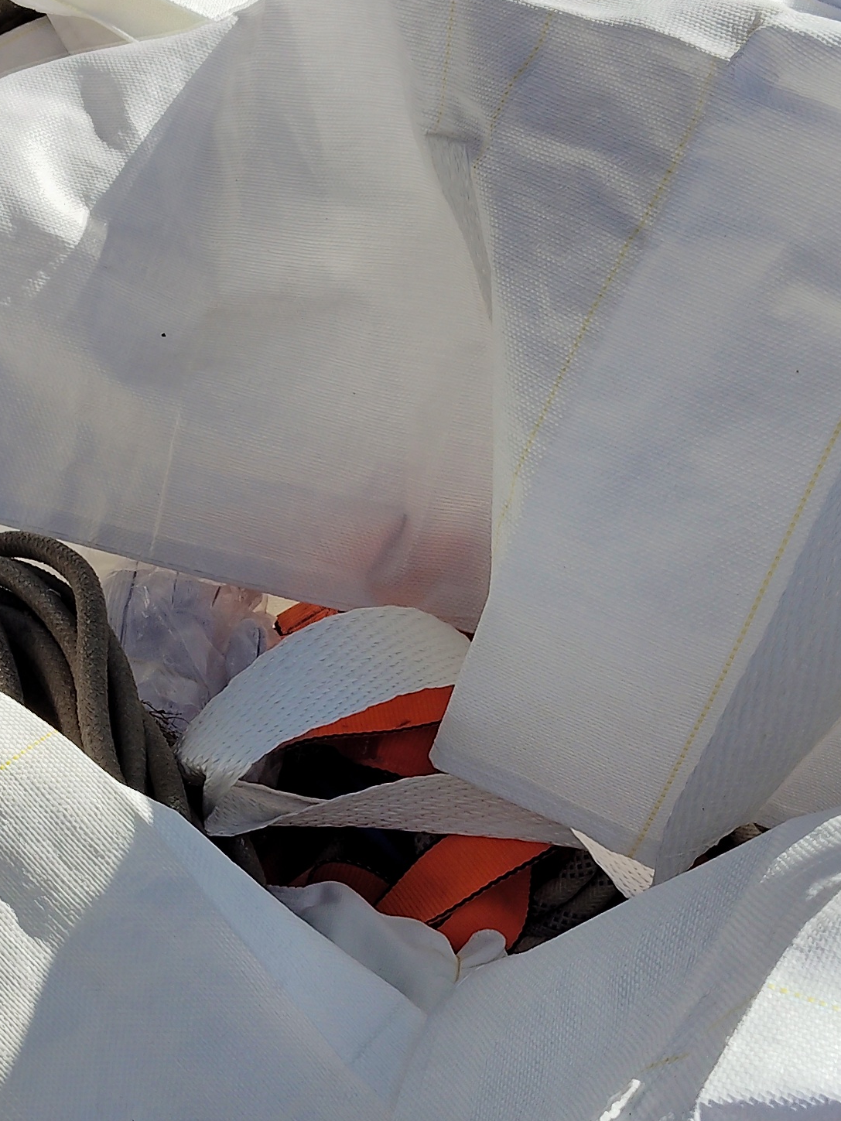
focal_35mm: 76
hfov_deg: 19.2
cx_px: 163
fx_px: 2462
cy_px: 703
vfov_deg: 25.6
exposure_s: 1/1400
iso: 100
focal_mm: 4.05
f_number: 1.8
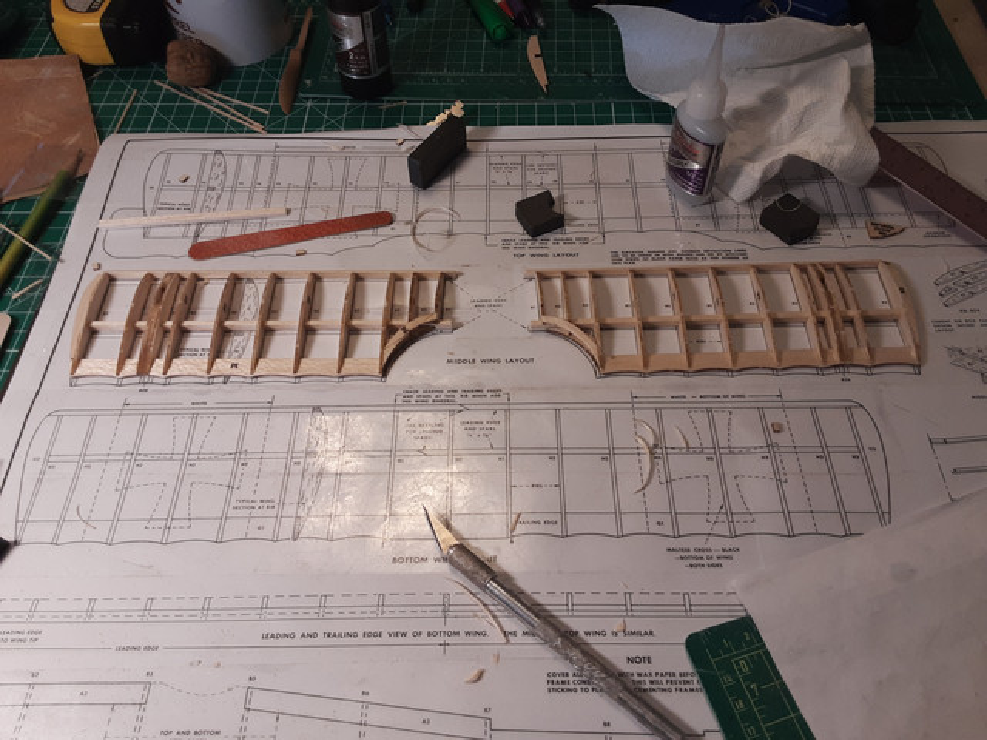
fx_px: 770
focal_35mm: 27
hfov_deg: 65.3
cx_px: 494
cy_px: 370
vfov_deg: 51.4
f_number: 1.9
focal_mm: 2.91
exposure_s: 1/40
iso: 64
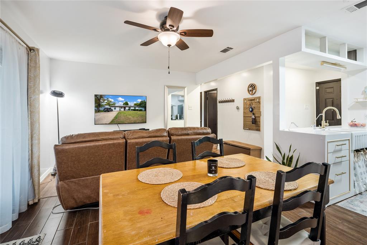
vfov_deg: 73.7
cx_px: 184
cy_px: 122
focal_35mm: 16
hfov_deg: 96.8
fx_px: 163
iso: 200
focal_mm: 16
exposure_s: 1
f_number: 7.1
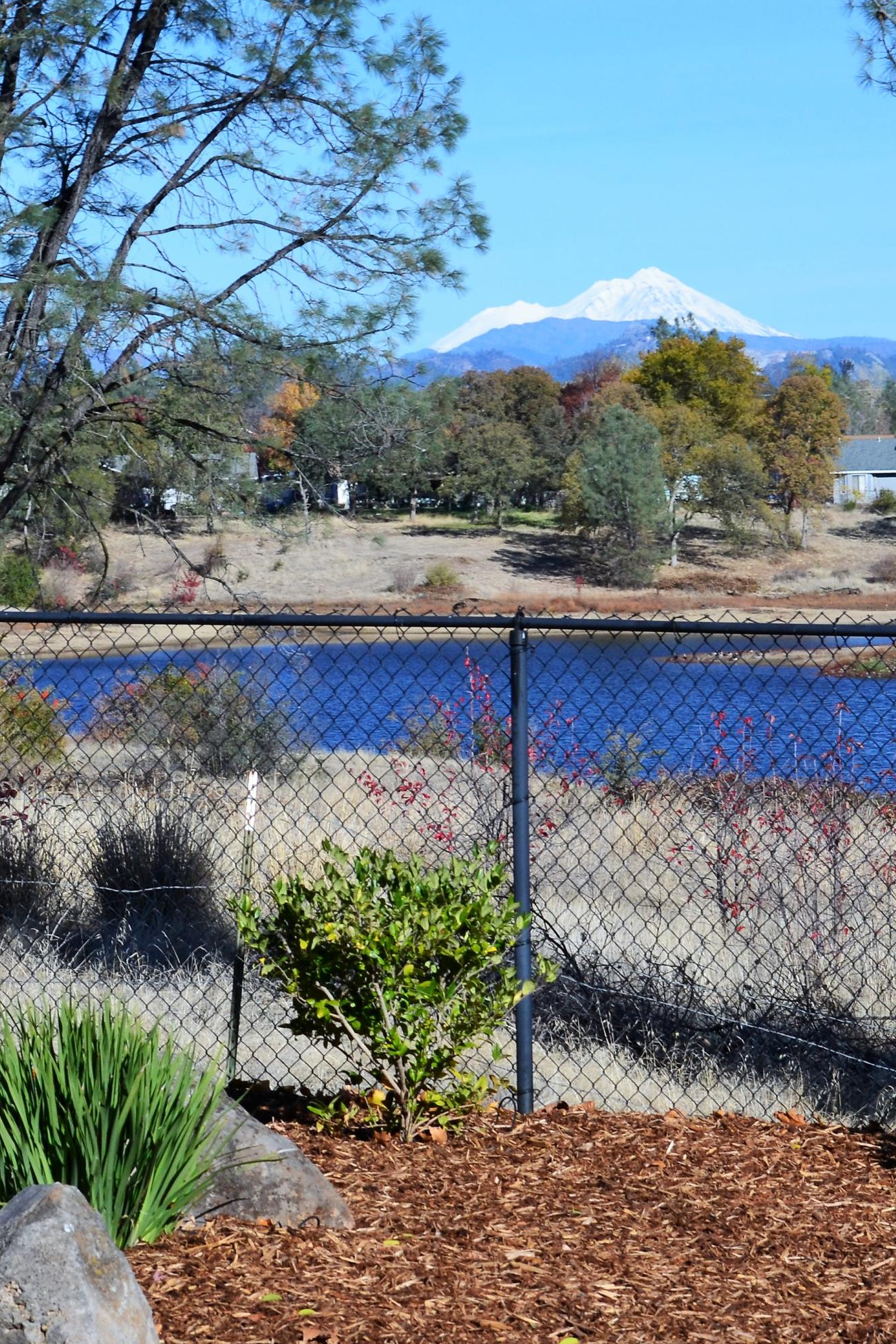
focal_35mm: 125
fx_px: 4659
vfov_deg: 16.4
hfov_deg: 11.0
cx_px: 688
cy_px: 676
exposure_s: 1/200
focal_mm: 55
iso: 400
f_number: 10
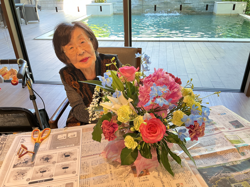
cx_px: 125
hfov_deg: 61.7
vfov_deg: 48.2
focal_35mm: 29
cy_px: 94
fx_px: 209
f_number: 1.8
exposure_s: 1/50
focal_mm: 3
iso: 50
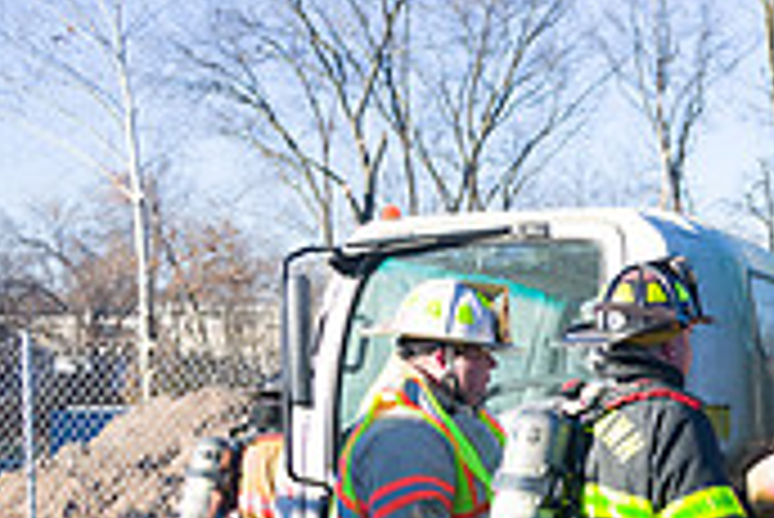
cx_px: 1220
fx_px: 1743
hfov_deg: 20.6
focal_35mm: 81
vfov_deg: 16.7
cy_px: 453
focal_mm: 24
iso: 200
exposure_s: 1/1000
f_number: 3.2
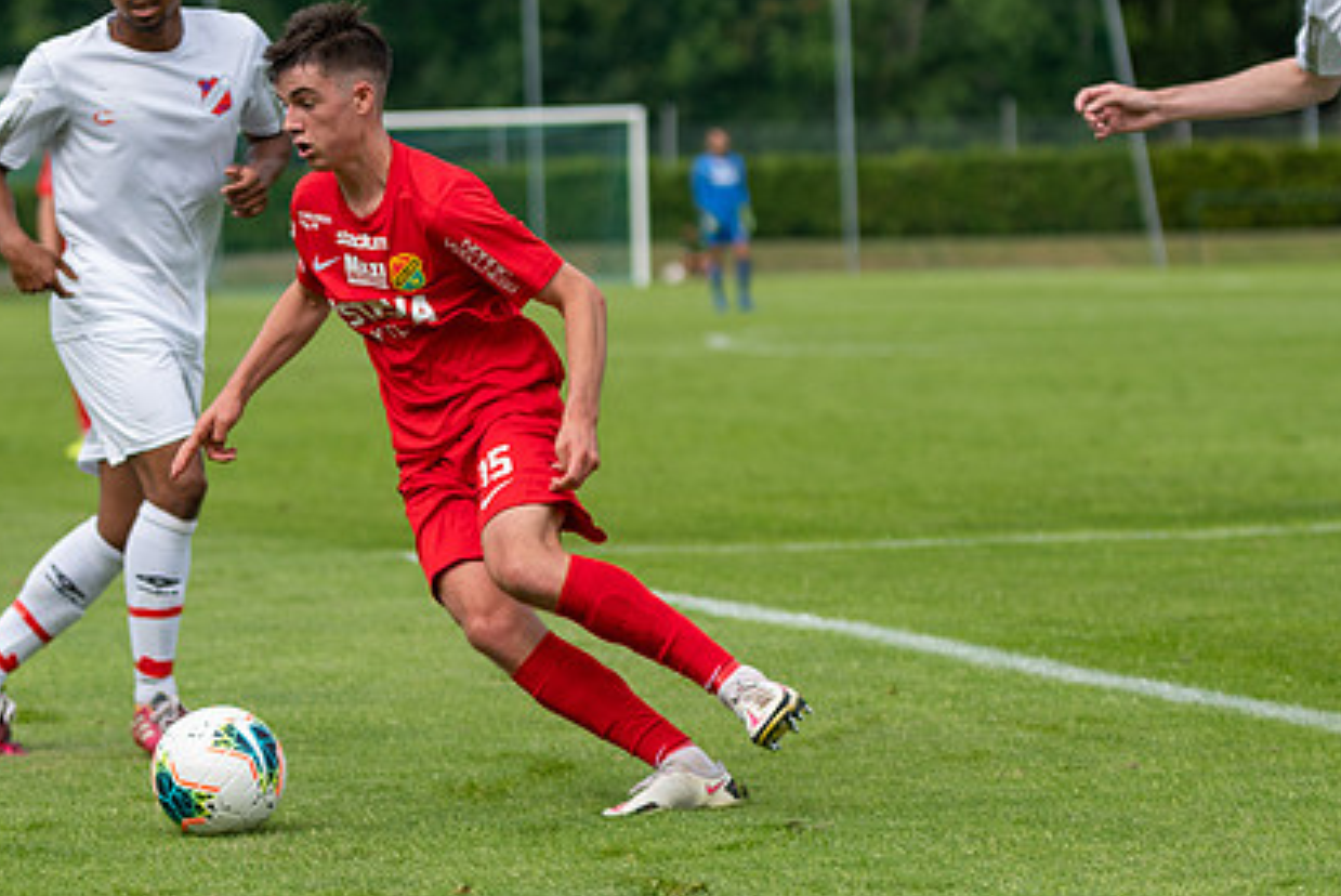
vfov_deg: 6.5
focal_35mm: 212
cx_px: 503
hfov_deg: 9.7
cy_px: 414
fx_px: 7902
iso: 200
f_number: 3.2
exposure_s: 1/1600
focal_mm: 100
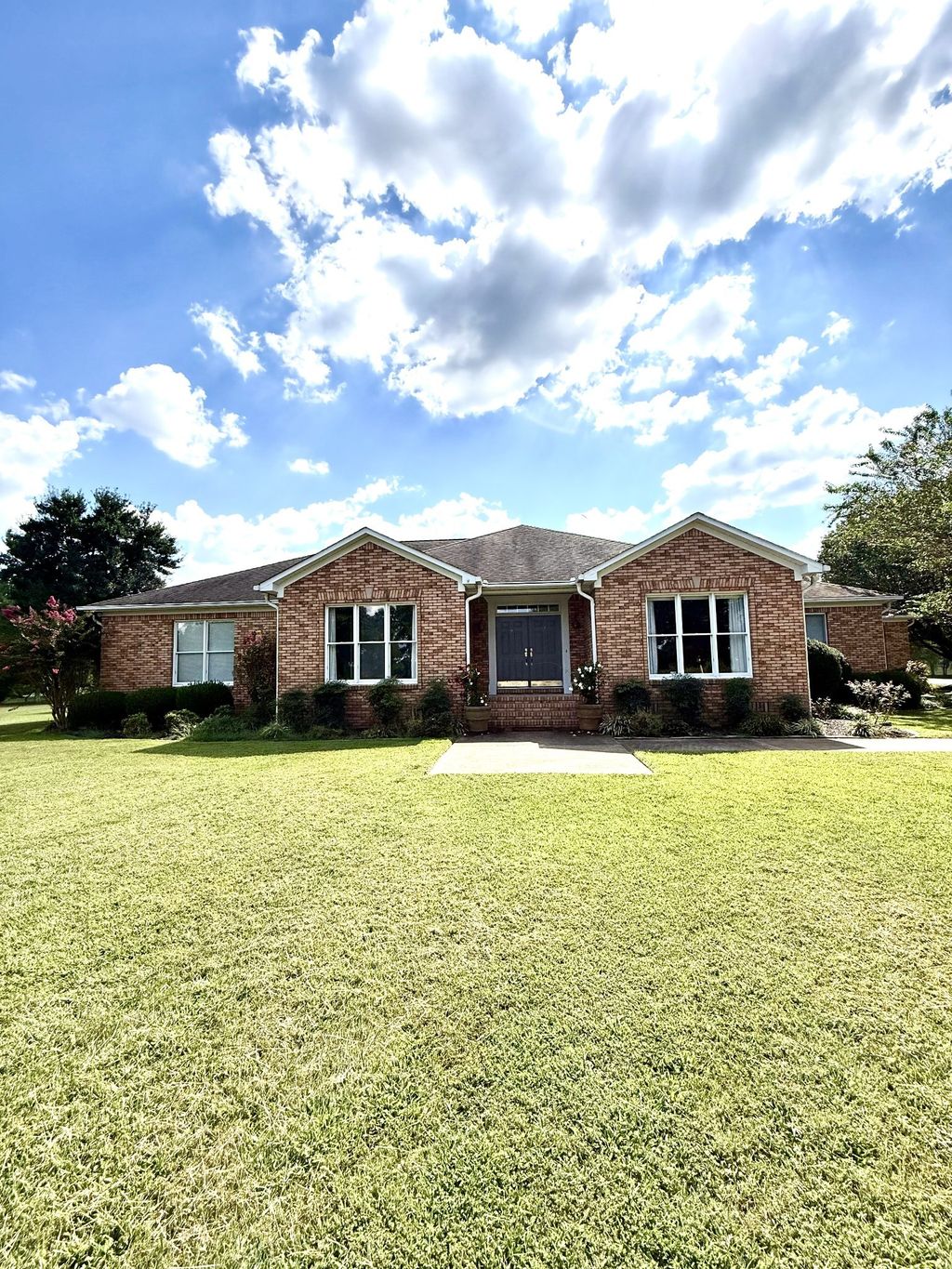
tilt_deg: +5.5
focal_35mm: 14
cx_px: 476
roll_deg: +0.2
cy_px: 634
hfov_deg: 85.7
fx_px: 513
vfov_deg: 102.1
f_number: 2.2
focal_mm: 2.22
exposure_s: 1/3289
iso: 50
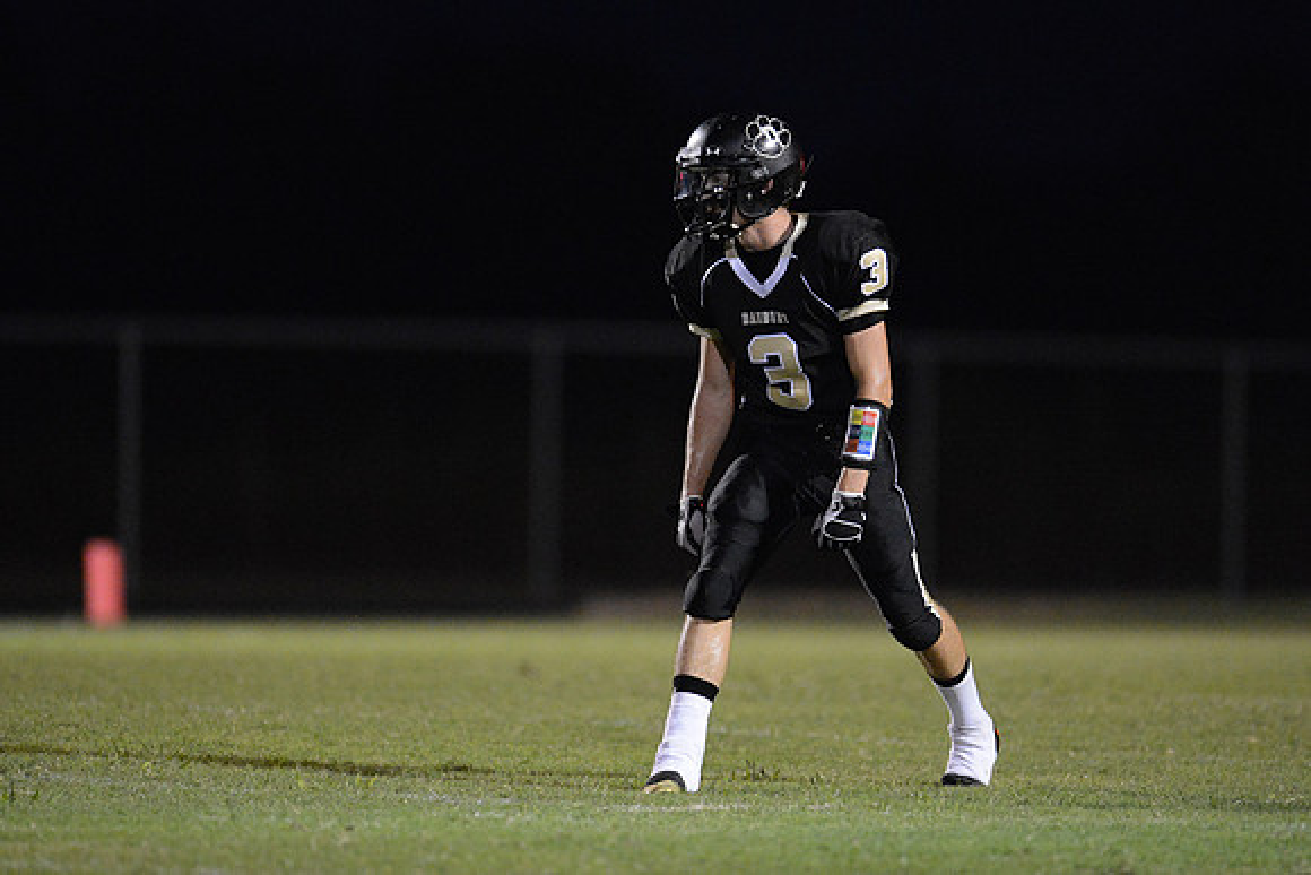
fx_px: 14569
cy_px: 438
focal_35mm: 400
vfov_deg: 3.4
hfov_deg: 5.2
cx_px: 656
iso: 12800
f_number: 2.8
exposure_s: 1/640
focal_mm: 400
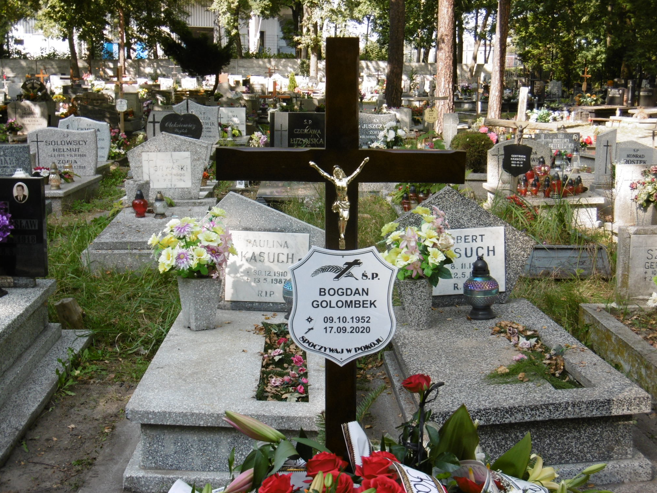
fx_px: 987
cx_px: 327
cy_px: 250
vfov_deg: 28.0
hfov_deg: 36.8
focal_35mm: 52
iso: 100
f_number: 4
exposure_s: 1/125
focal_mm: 9.2
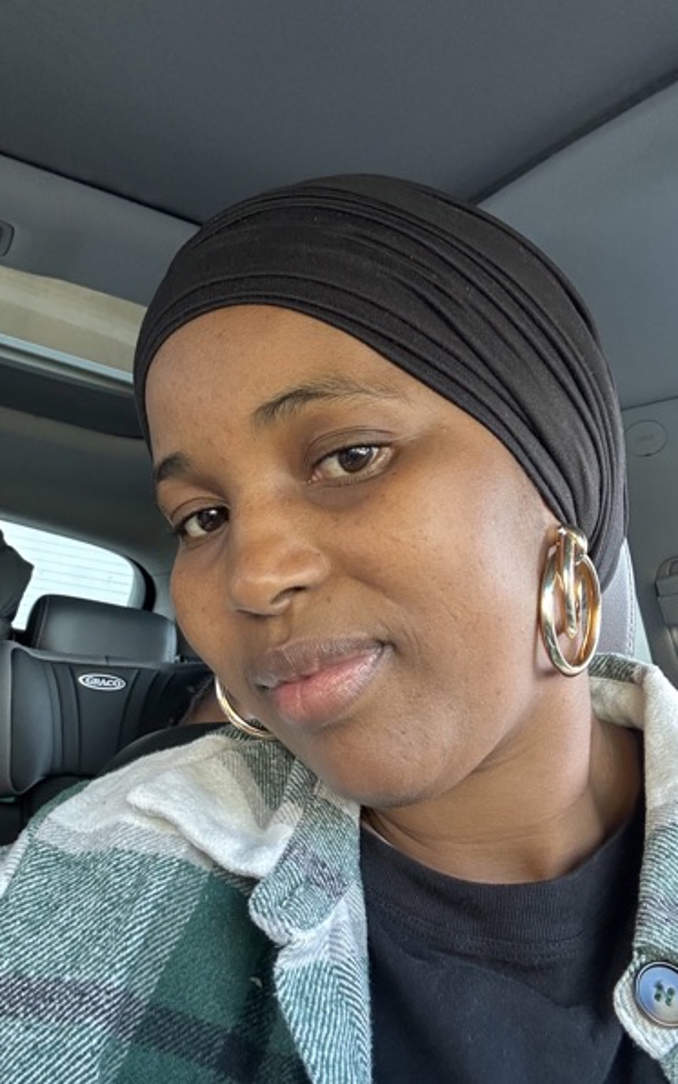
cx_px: 294
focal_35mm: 32
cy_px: 540
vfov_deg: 59.6
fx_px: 945
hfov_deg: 39.4
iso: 100
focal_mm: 2.69
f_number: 1.9
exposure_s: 1/60
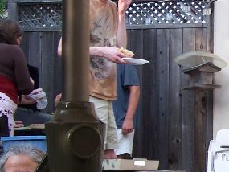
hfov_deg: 16.0
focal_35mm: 115
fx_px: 761
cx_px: 319
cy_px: 119
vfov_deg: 12.9
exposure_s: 1/160
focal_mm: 6.3
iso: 80
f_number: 2.8
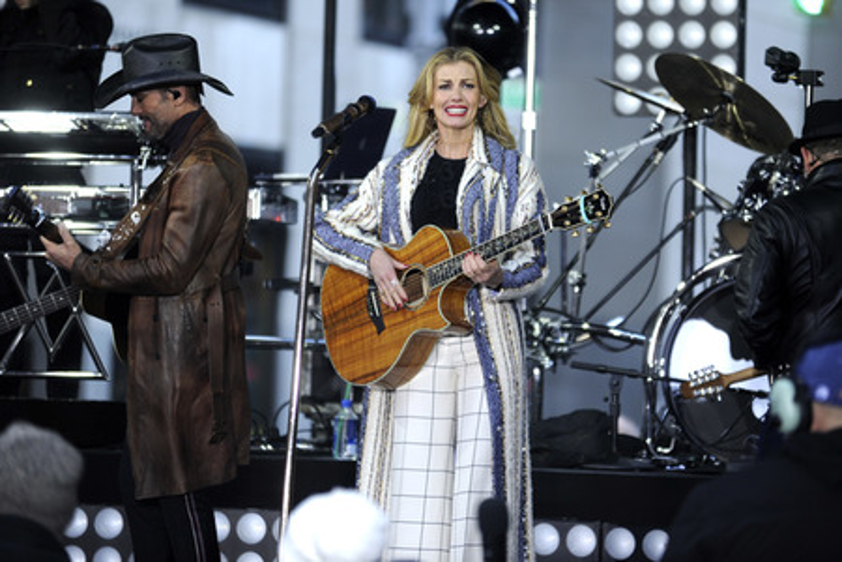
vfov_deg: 6.9
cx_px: 421
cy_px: 281
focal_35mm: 200
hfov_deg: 10.3
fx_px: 4677
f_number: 3.2
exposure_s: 1/400
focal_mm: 200
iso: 1000
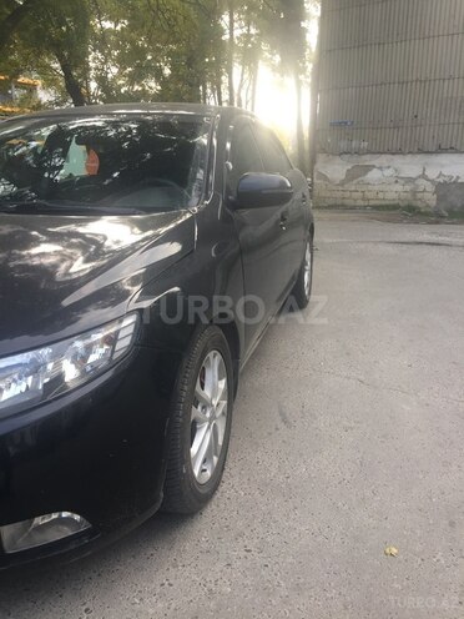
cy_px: 310
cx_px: 232
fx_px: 518
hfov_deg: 48.2
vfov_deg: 61.7
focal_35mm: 29
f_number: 2.2
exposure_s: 1/100
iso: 32
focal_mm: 4.15
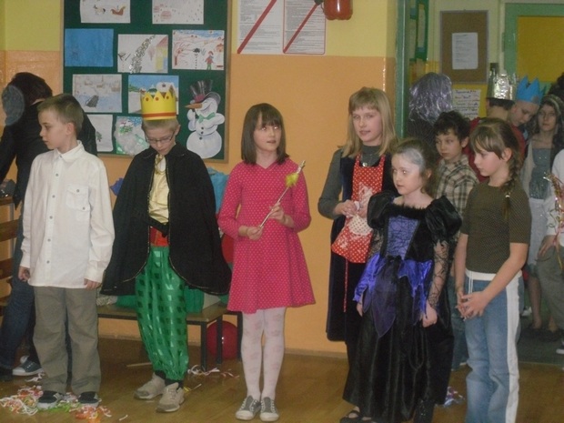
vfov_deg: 14.1
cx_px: 282
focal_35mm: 105
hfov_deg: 18.7
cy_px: 212
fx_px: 1711
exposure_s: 1/58
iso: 800
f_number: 4.5
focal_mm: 14.79
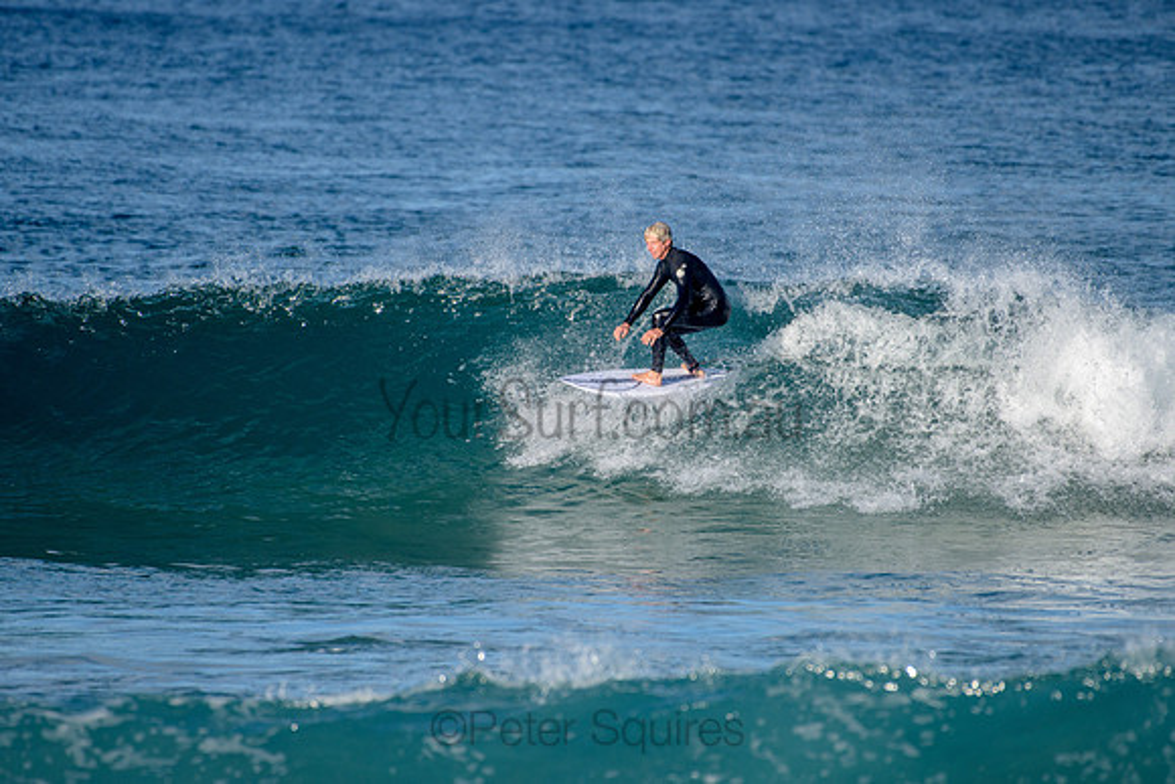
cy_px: 381
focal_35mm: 613
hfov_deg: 3.4
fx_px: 20021
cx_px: 603
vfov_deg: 2.2
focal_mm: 500
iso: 180
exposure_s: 1/2000
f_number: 5.6
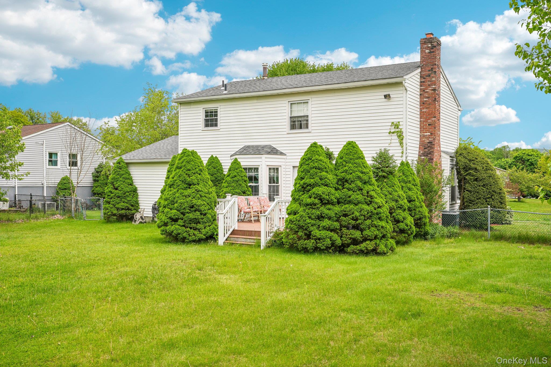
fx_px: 536
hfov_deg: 54.4
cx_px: 276
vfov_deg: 37.8
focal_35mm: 35
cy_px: 184
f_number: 8
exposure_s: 1/200
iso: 100
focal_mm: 35
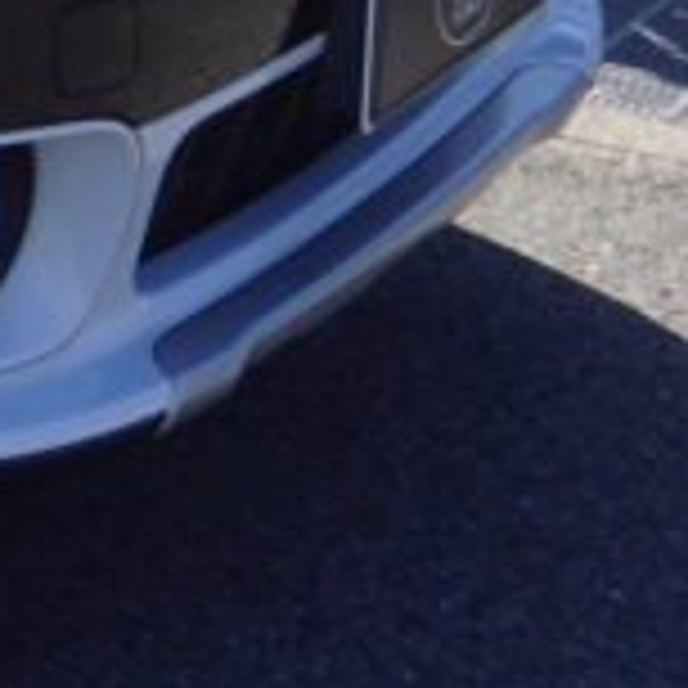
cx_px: -1574
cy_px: -728
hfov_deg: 7.4
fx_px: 4497
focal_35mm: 200
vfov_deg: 8.3
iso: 100
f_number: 11
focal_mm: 20
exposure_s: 1/125
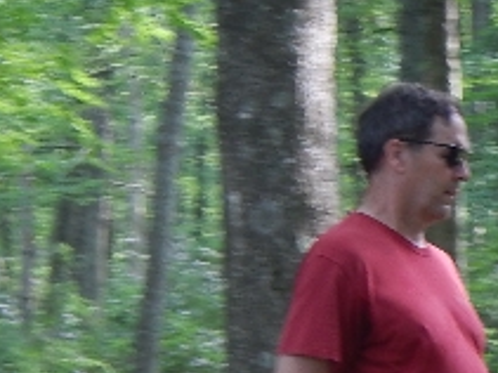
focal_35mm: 247
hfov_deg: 7.8
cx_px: 876
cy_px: 649
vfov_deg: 5.9
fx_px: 3551
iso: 125
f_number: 4.2
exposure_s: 1/50
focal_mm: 11.7
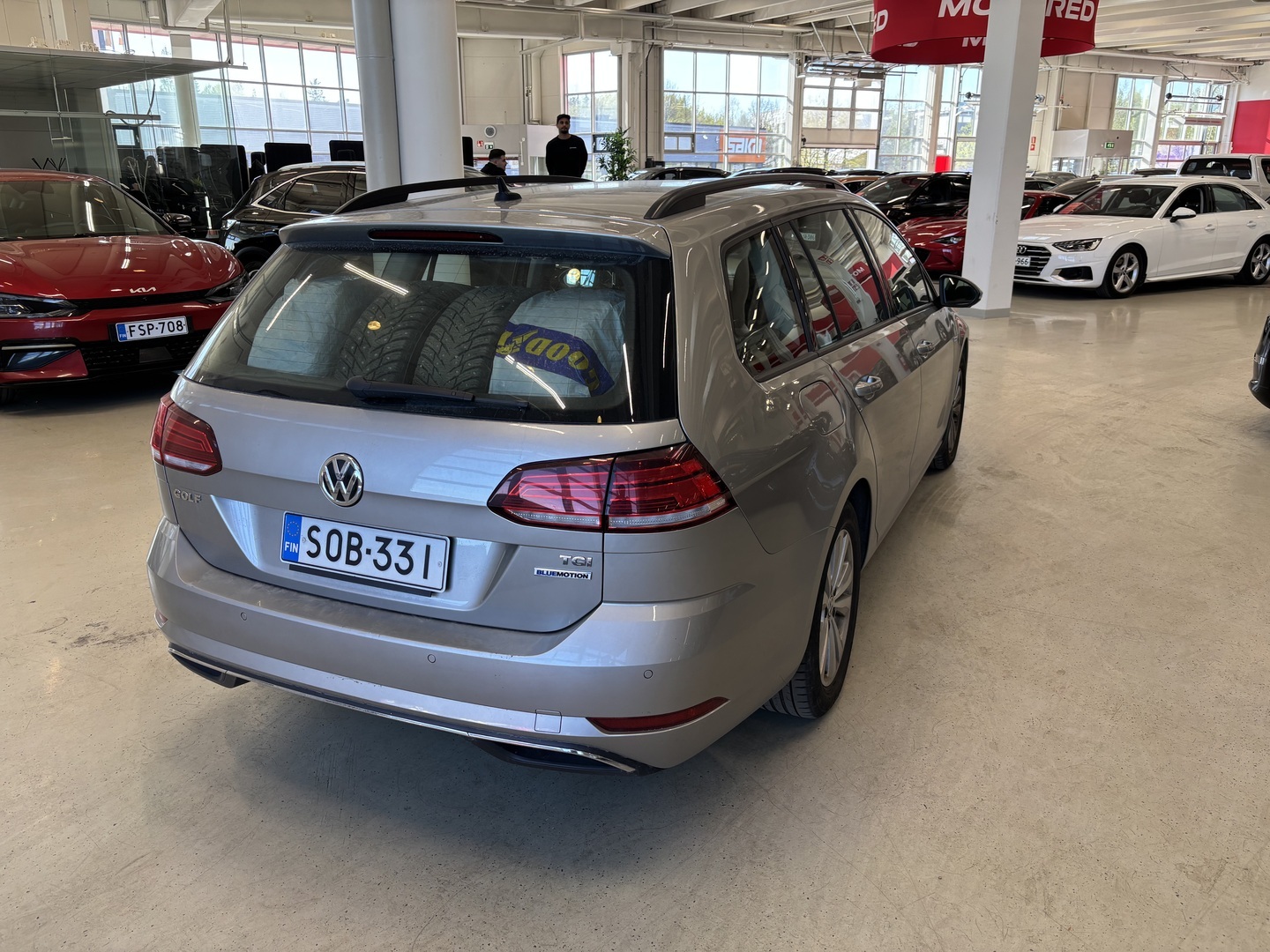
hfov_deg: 67.3
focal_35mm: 26
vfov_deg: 53.1
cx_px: 635
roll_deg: +0.3
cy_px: 476
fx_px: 954
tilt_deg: -17.6
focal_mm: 5.96
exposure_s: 1/100
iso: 40
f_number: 1.6
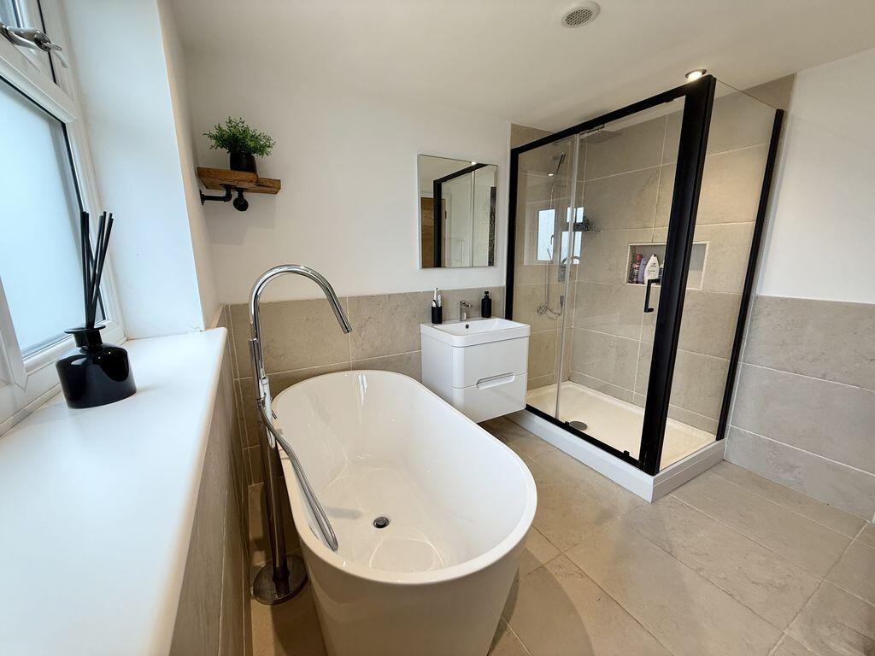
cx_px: 438
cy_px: 328
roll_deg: +0.3
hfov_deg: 102.1
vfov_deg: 85.7
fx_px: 354
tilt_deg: -11.9
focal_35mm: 14
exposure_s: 1/100
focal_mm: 2.22
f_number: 2.2
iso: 100
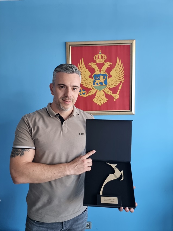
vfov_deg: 71.6
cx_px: 86
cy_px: 116
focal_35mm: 24
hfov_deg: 56.8
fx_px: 160
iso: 320
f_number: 1.8
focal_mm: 6.7
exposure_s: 1/40
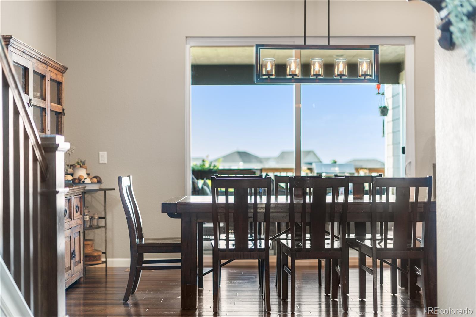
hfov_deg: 39.6
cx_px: 238
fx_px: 661
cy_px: 158
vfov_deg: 27.0
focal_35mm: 50
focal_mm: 50
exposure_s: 1/40
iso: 160
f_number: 1.8
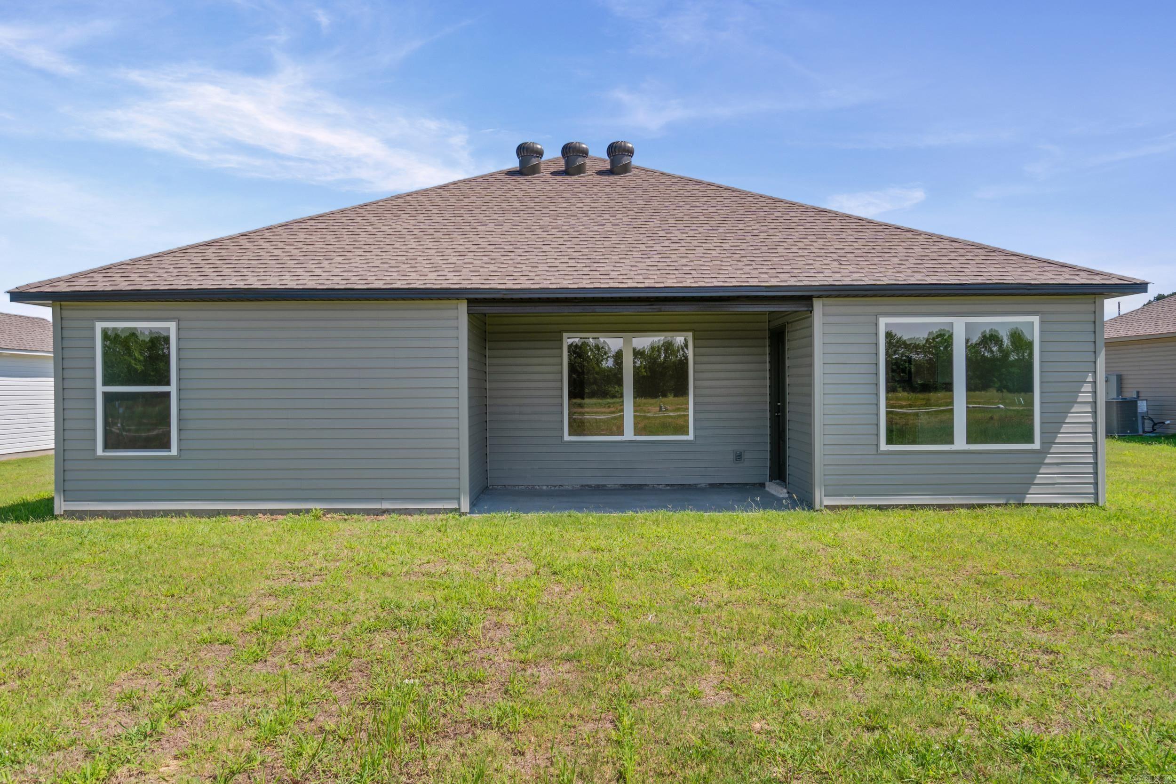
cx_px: 588
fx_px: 882
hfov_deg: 67.4
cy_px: 392
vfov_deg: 47.9
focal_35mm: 27
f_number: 9
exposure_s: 1/125
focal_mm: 18
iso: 250
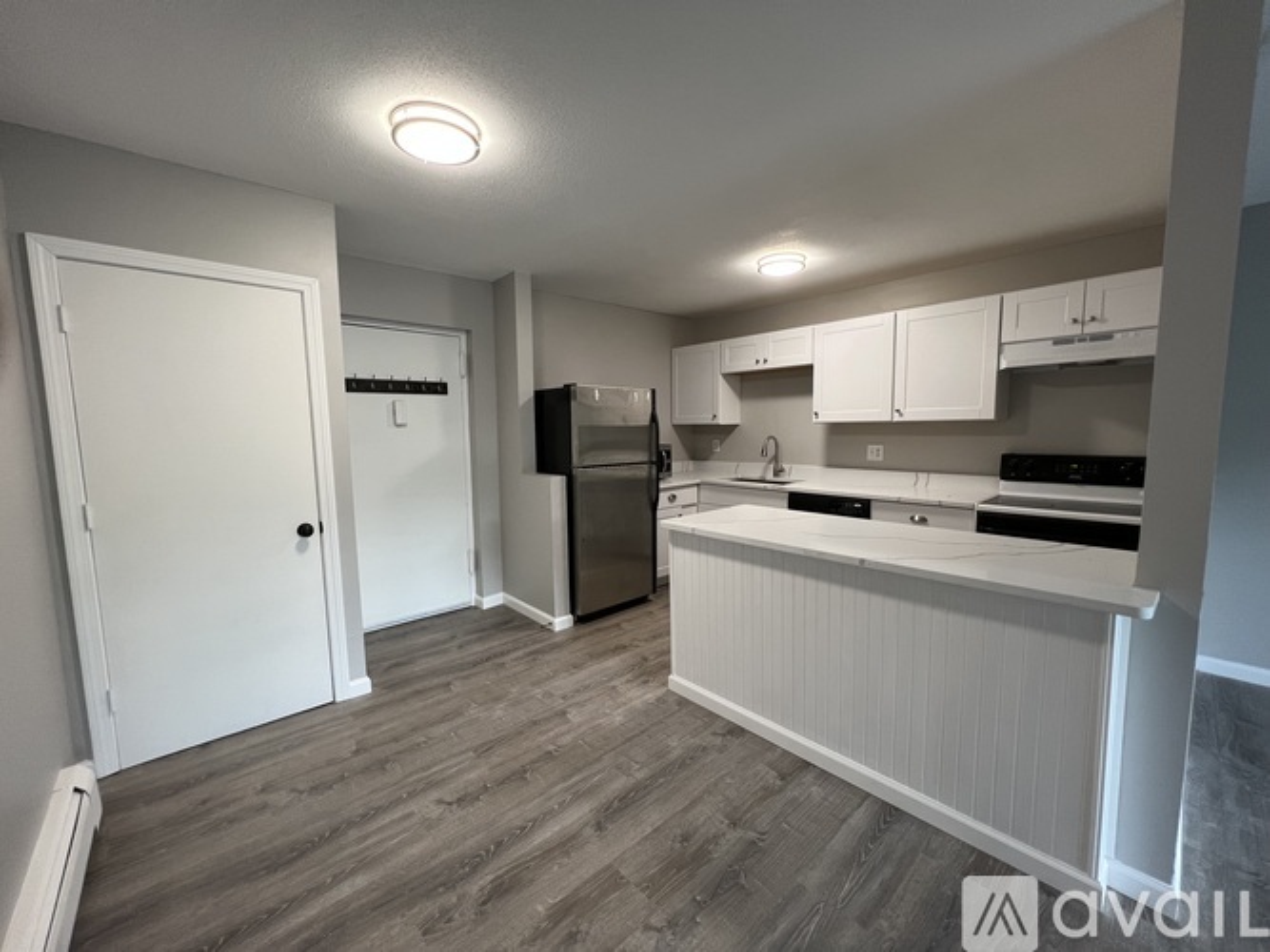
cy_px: 476
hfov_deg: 106.2
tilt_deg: -5.6
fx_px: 477
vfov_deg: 89.9
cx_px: 635
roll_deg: +0.3
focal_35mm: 13
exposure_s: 1/60
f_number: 1.8
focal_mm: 1.57
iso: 200
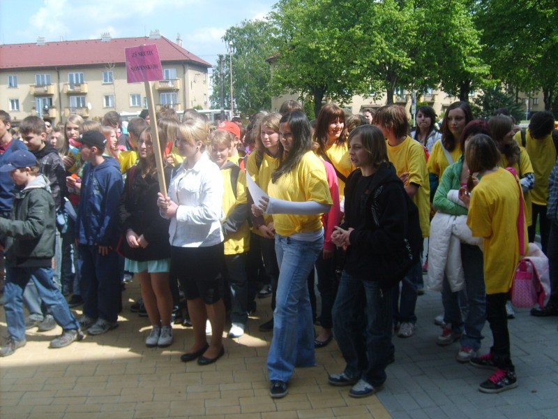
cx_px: 279
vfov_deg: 40.7
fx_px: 564
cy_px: 210
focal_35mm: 35
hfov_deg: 52.6
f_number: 2.8
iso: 50
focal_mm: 5.8
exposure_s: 1/750
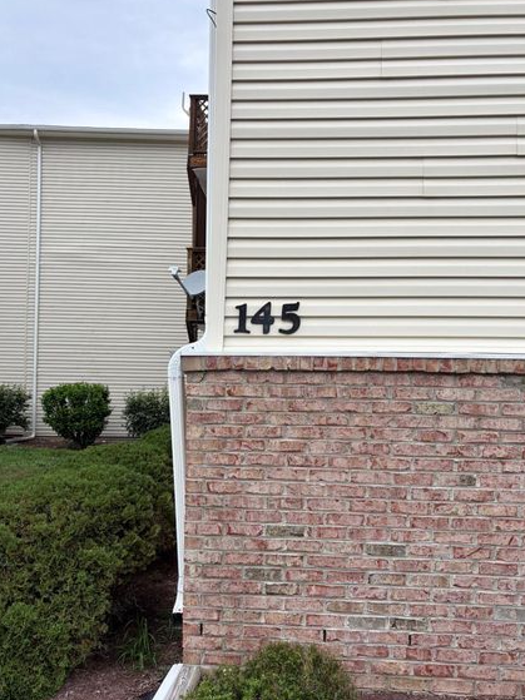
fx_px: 627
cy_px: 381
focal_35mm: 31
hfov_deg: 45.4
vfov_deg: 58.3
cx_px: 269
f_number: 1.6
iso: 50
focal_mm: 5.96
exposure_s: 1/791
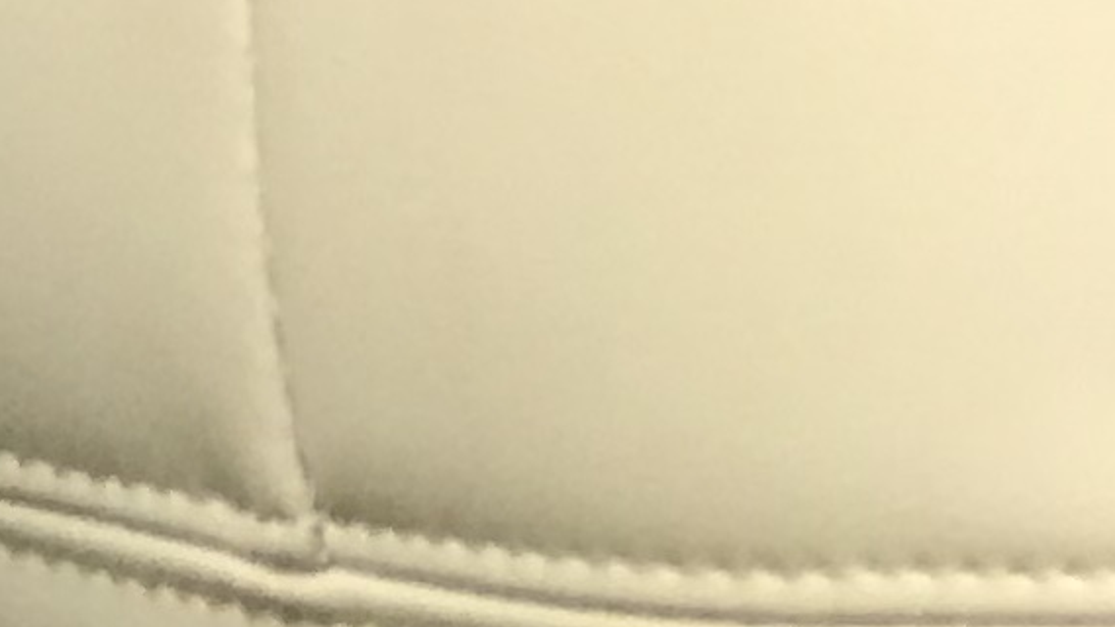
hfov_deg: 4.6
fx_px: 13008
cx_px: -2706
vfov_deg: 2.8
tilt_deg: -8.8
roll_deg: -0.9
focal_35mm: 440
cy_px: 1068
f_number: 2.8
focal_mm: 6.6
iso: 32
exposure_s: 1/50
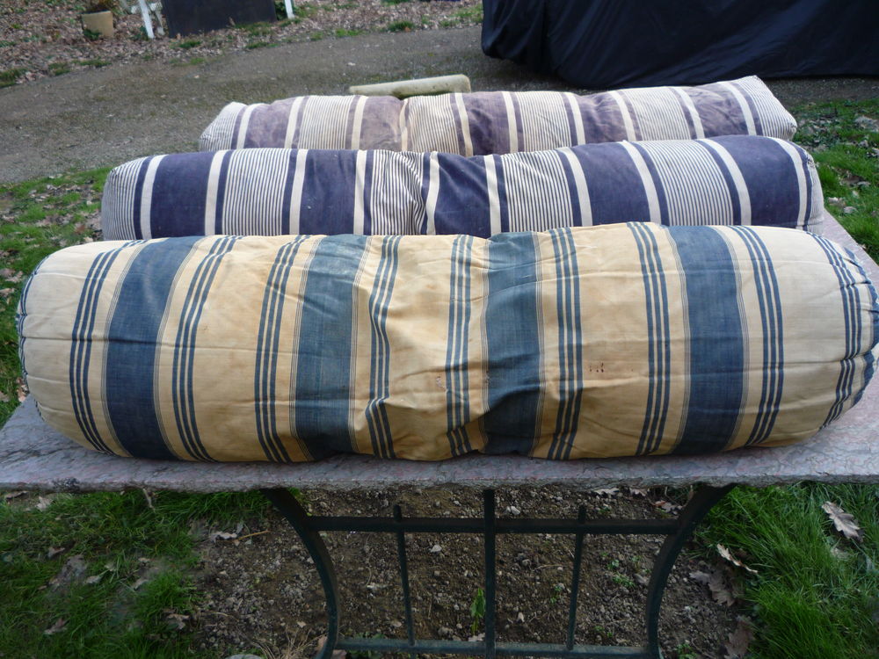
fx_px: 762
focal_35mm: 30
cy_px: 330
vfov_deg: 46.8
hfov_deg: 60.0
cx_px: 440
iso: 100
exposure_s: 1/80
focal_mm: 5.2
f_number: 3.3
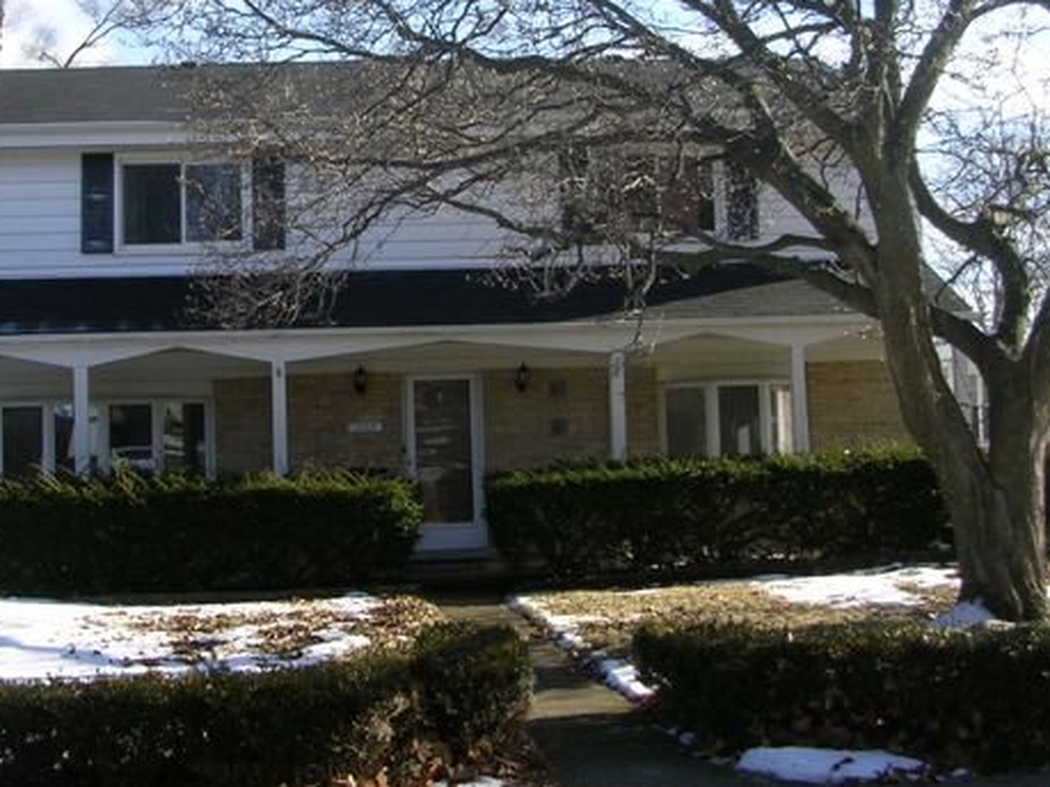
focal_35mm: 53
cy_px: 252
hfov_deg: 36.1
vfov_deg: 27.3
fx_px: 1607
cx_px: 423
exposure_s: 1/503
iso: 50
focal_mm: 5.8
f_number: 2.8
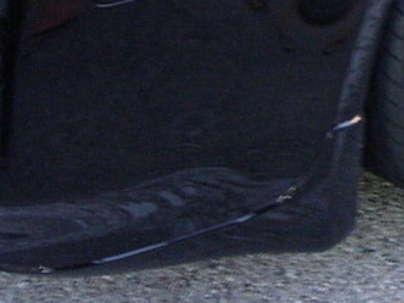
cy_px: -37
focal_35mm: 108
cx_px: 556
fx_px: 1261
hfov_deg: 16.9
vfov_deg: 13.4
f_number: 2.8
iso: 200
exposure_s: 1/3.4
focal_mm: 7.8
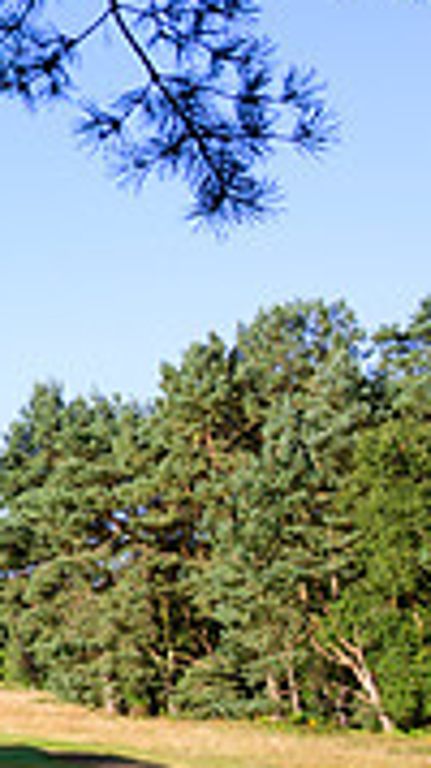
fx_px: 1668
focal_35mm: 82
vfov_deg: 25.7
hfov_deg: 11.6
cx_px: -668
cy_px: 220
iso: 160
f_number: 5.6
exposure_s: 1/400
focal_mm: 24
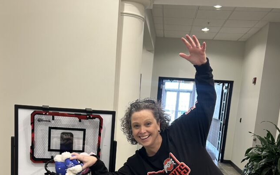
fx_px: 336
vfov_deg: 27.9
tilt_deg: -11.8
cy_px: 166
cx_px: 128
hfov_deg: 45.2
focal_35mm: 44
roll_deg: -4.8
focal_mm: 5.7
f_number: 1.5
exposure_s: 1/120
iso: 125
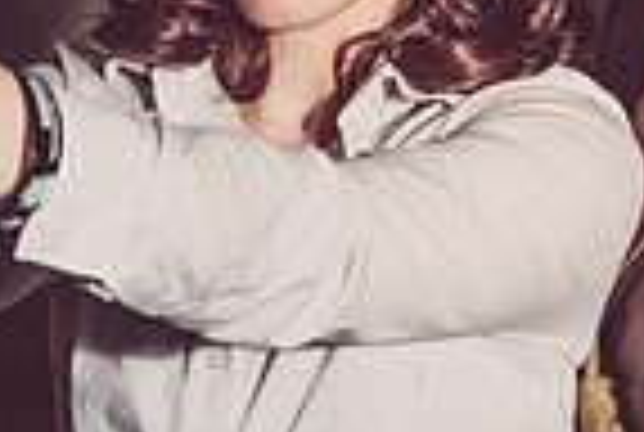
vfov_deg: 8.5
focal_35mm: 162
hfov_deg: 12.6
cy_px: -16
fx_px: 2904
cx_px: 491
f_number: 4
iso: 200
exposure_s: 1/1000
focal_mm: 40
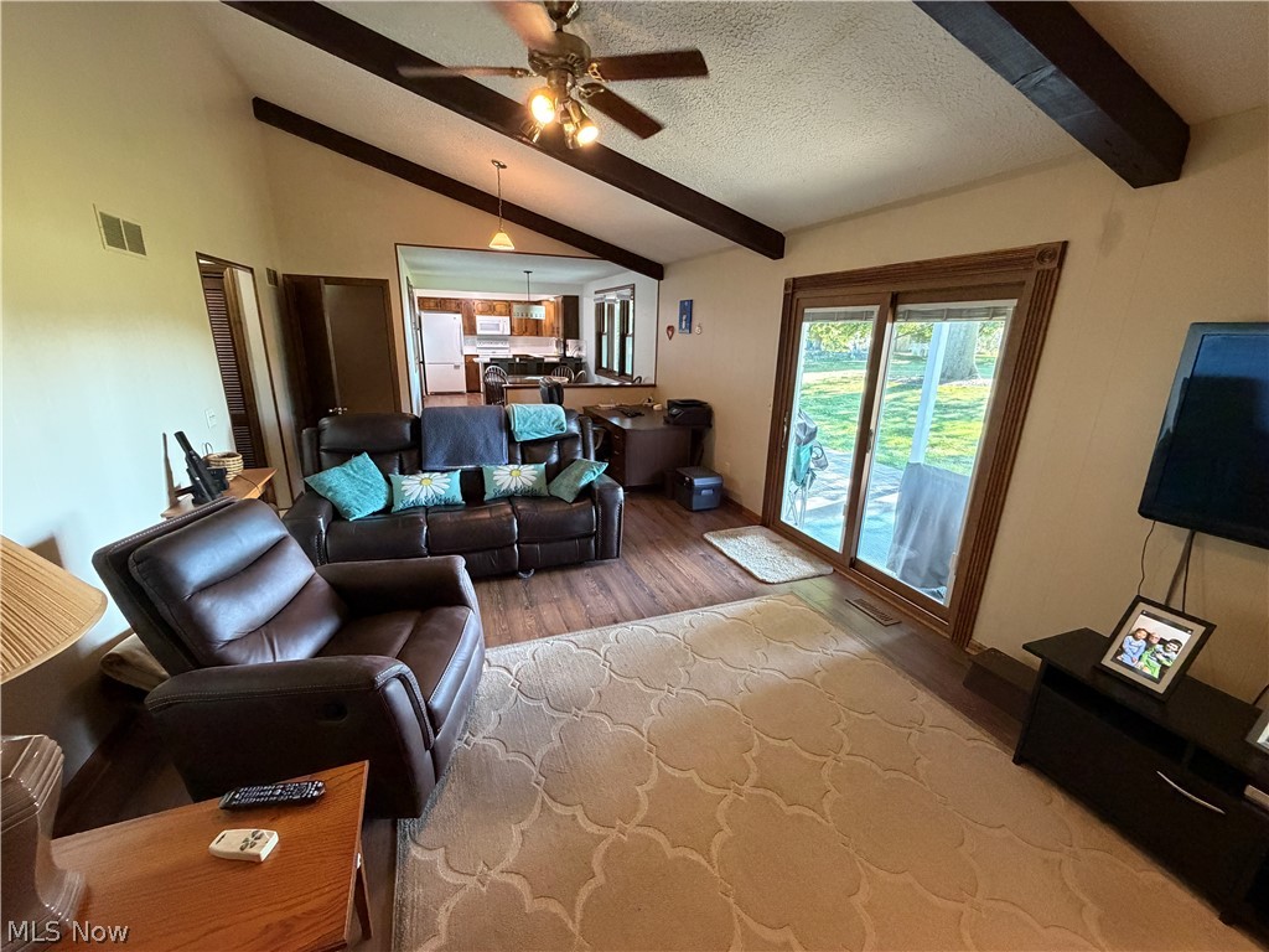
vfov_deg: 85.7
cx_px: 634
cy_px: 476
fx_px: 513
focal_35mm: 14
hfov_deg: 102.1
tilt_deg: -15.8
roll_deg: -1.6
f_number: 2.2
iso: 500
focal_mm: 2.22
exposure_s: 1/60
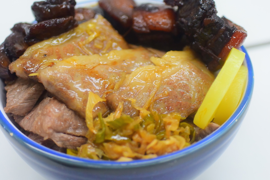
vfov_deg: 27.5
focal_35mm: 49
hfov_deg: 40.4
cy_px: 90
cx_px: 135
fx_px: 367
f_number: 1.8
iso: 400
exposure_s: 1/250
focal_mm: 18.5
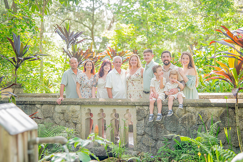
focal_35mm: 60
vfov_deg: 22.6
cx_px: 125
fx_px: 405
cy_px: 83
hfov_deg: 33.4
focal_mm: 55
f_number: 4
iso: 640
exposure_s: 1/250
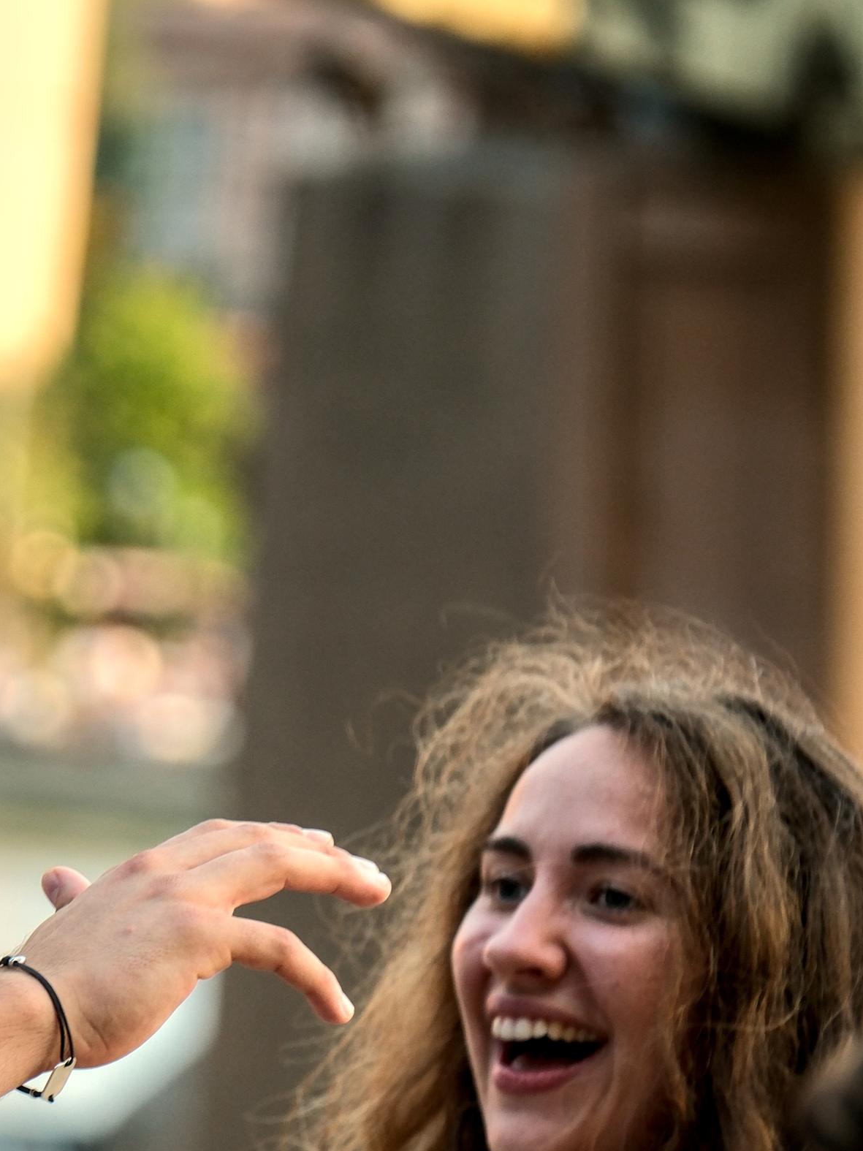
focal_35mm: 453
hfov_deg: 3.3
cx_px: 63
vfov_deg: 4.4
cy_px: 616
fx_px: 15060
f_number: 4.4
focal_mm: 128
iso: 400
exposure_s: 1/200
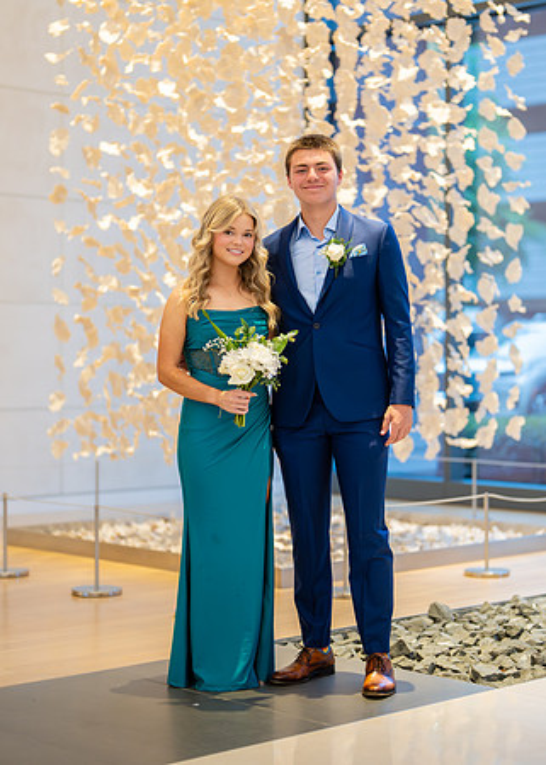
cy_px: 392
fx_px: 1647
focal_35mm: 76
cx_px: 319
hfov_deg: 18.8
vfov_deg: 26.2
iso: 1000
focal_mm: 50
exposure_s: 1/800
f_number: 1.2
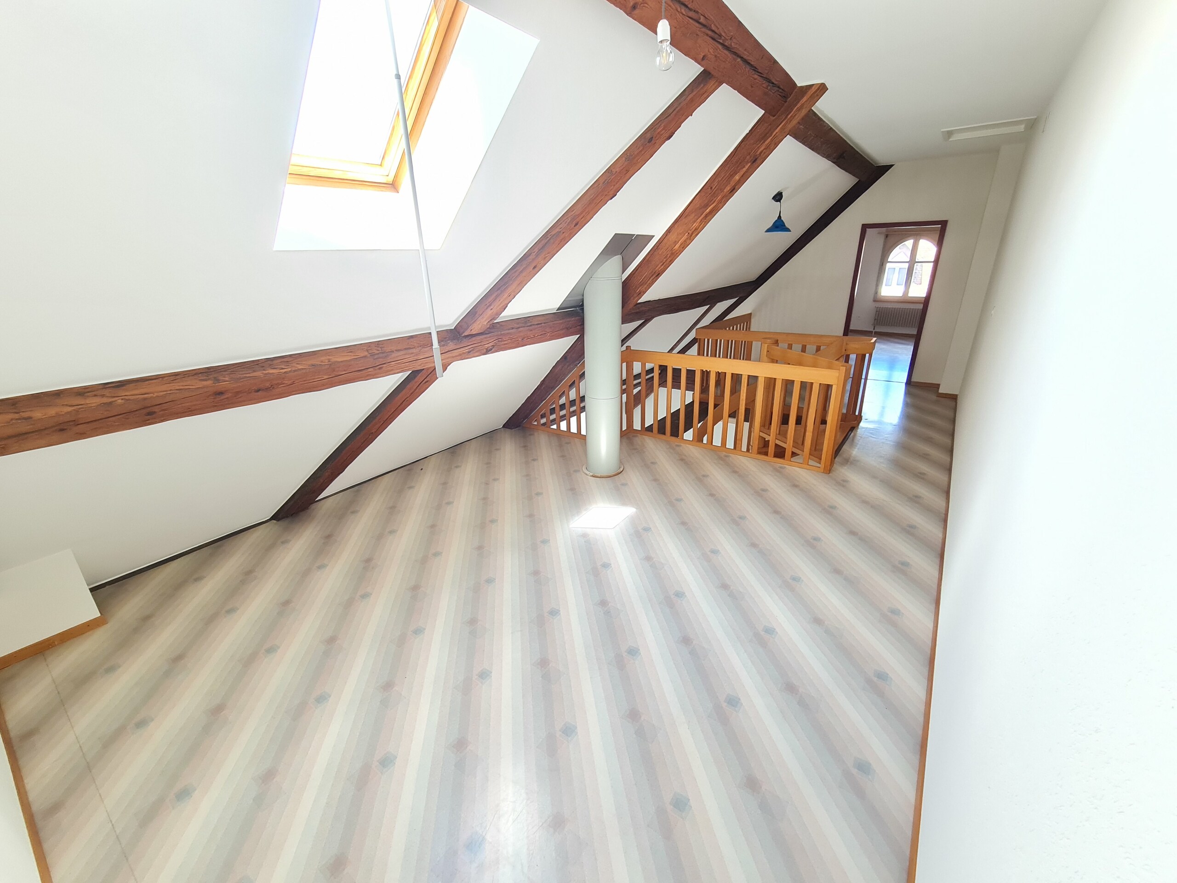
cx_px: 588
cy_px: 442
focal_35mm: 13
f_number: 2.2
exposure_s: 1/50
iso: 160
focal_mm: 2.2
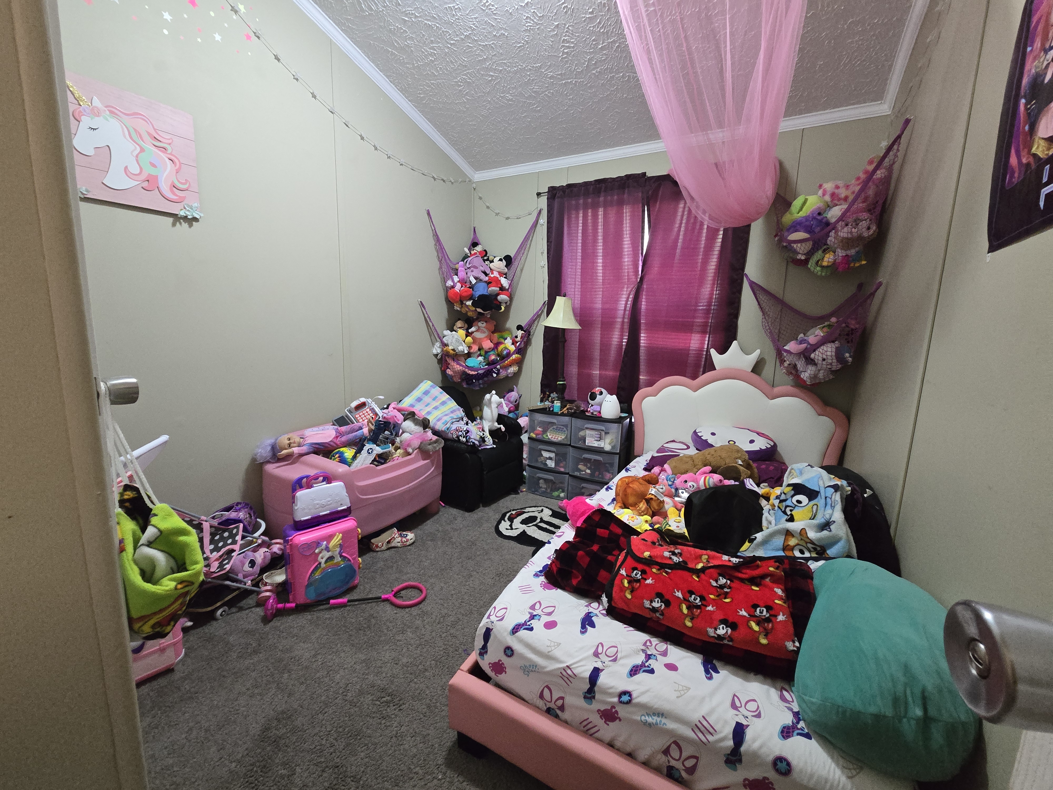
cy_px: 395
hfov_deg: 106.2
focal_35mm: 13
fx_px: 395
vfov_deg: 89.9
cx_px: 526
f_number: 2.2
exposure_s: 1/60
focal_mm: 2.2
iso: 1000
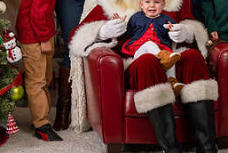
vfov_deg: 11.0
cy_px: -27
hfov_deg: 16.6
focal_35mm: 123
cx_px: 135
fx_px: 780
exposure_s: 1/100
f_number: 9
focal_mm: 50
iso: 100
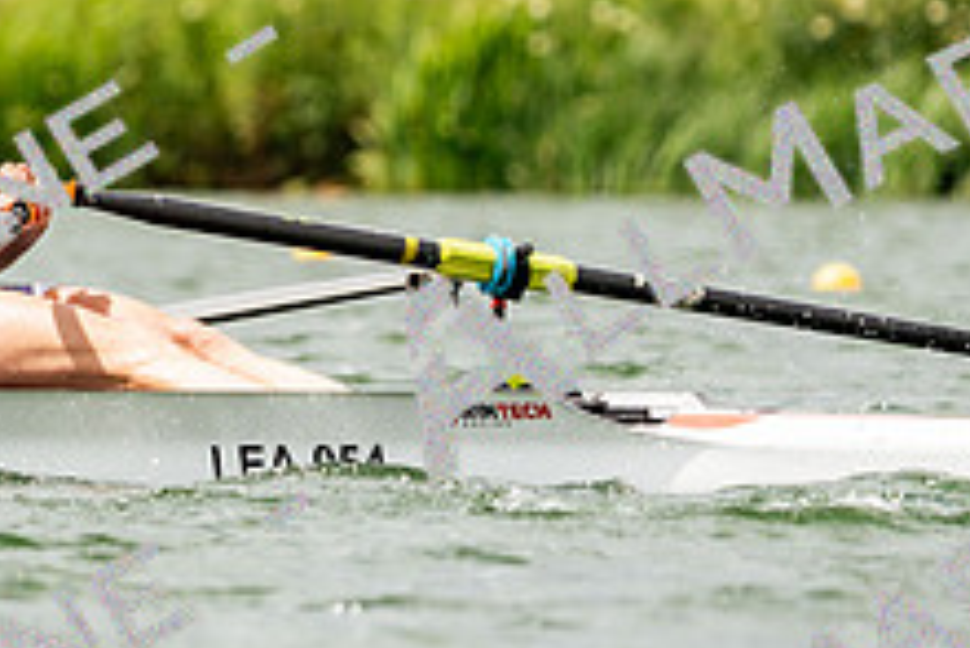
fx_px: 24858
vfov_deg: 1.5
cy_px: 68
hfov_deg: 2.2
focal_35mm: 922
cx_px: 26
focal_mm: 350
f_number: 6.3
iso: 320
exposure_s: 1/2000
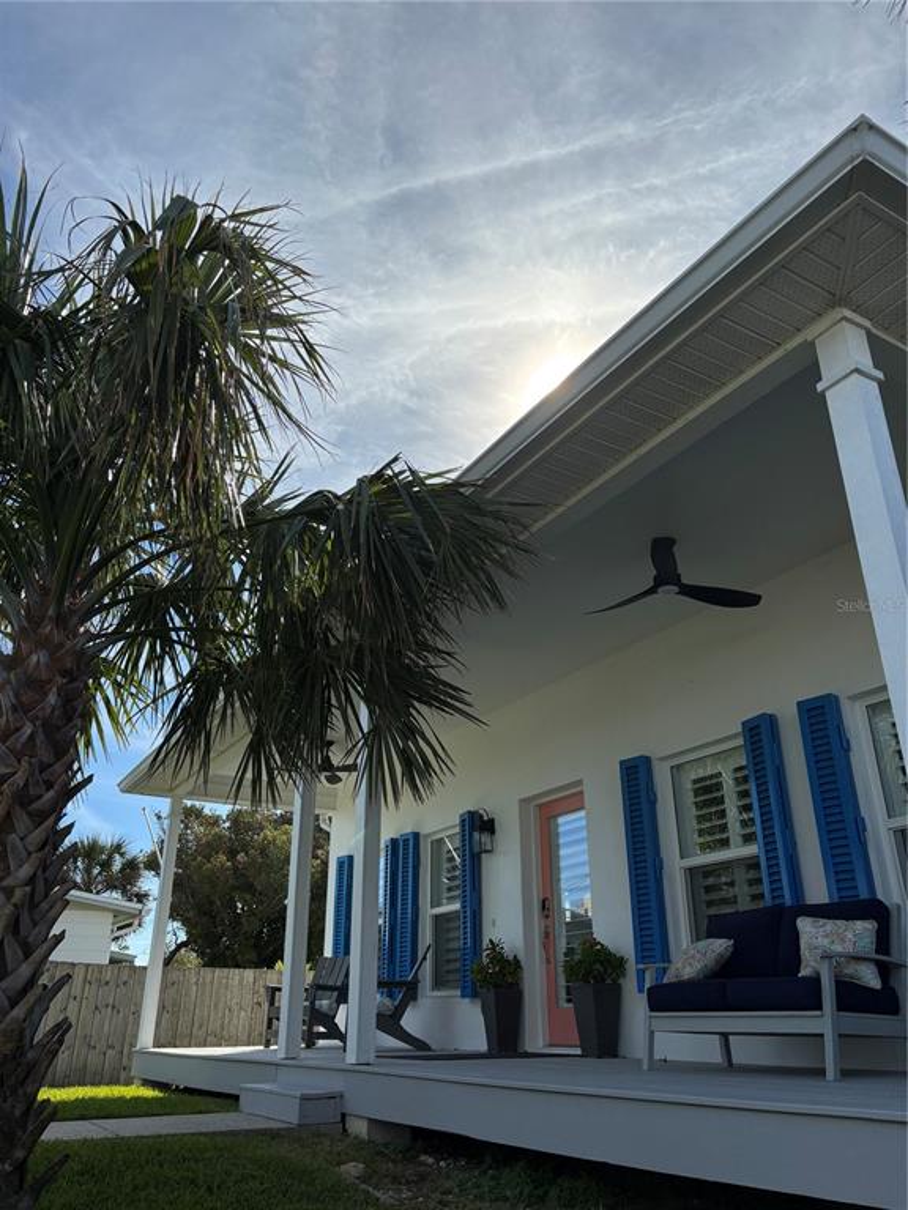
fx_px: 909
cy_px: 605
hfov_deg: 53.1
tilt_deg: +21.6
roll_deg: -1.5
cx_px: 454
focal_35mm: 26
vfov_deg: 67.3
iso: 50
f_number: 1.6
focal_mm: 5.96
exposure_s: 1/5618
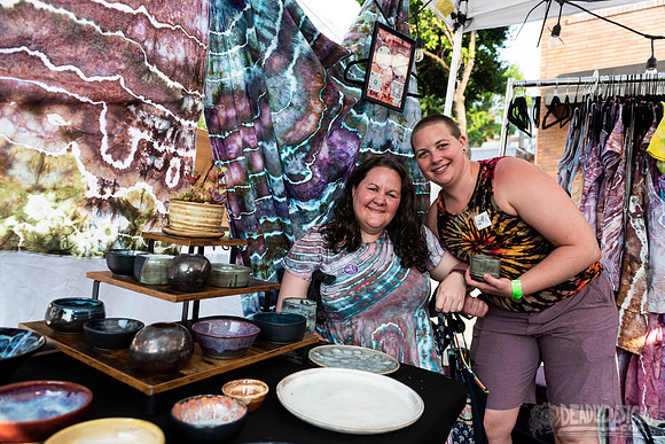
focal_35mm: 24
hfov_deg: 73.7
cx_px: 332
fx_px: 443
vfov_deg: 53.2
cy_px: 222
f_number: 4
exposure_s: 1/500
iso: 400
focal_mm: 24
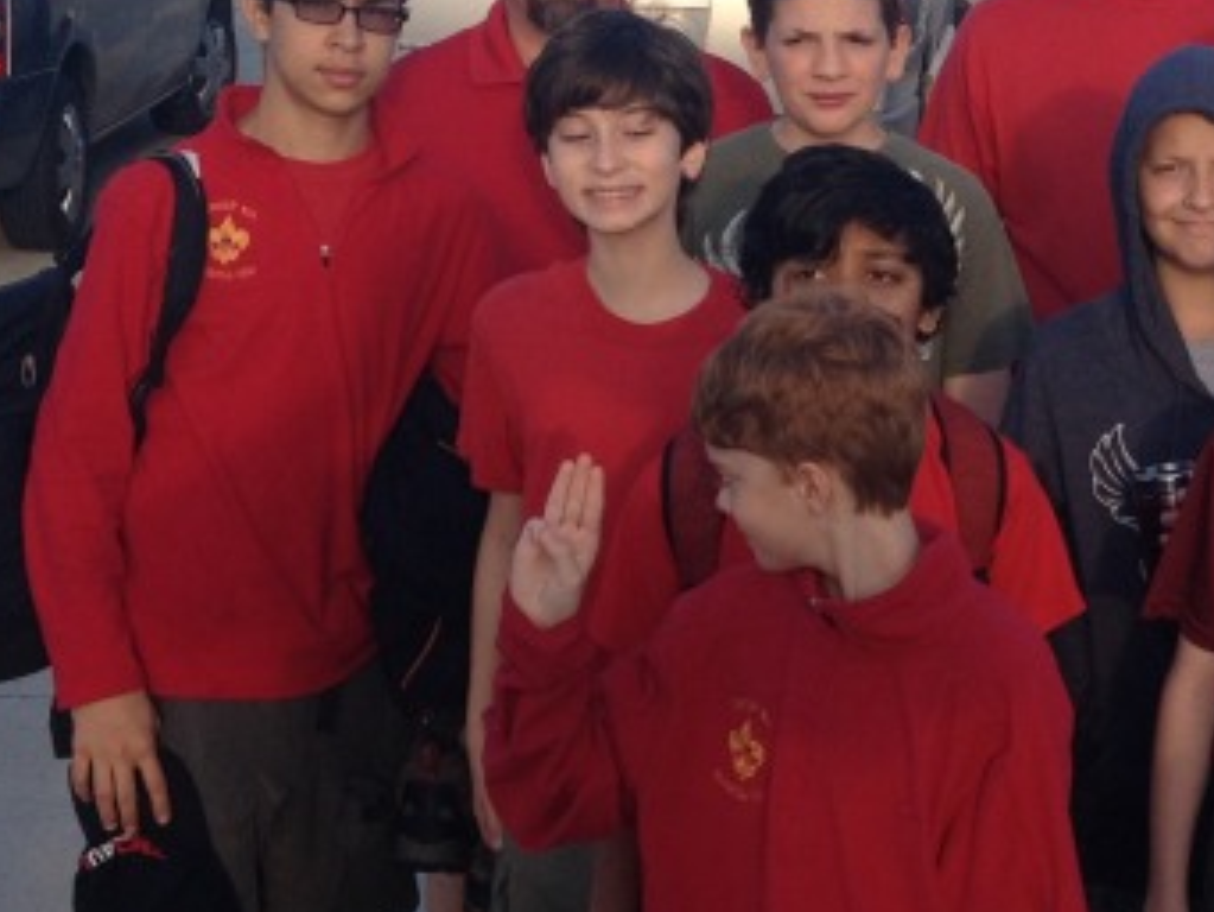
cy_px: 417
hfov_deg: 18.3
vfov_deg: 14.1
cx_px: 1203
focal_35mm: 105
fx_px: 3684
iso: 50
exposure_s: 1/415
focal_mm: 4.28
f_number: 2.4
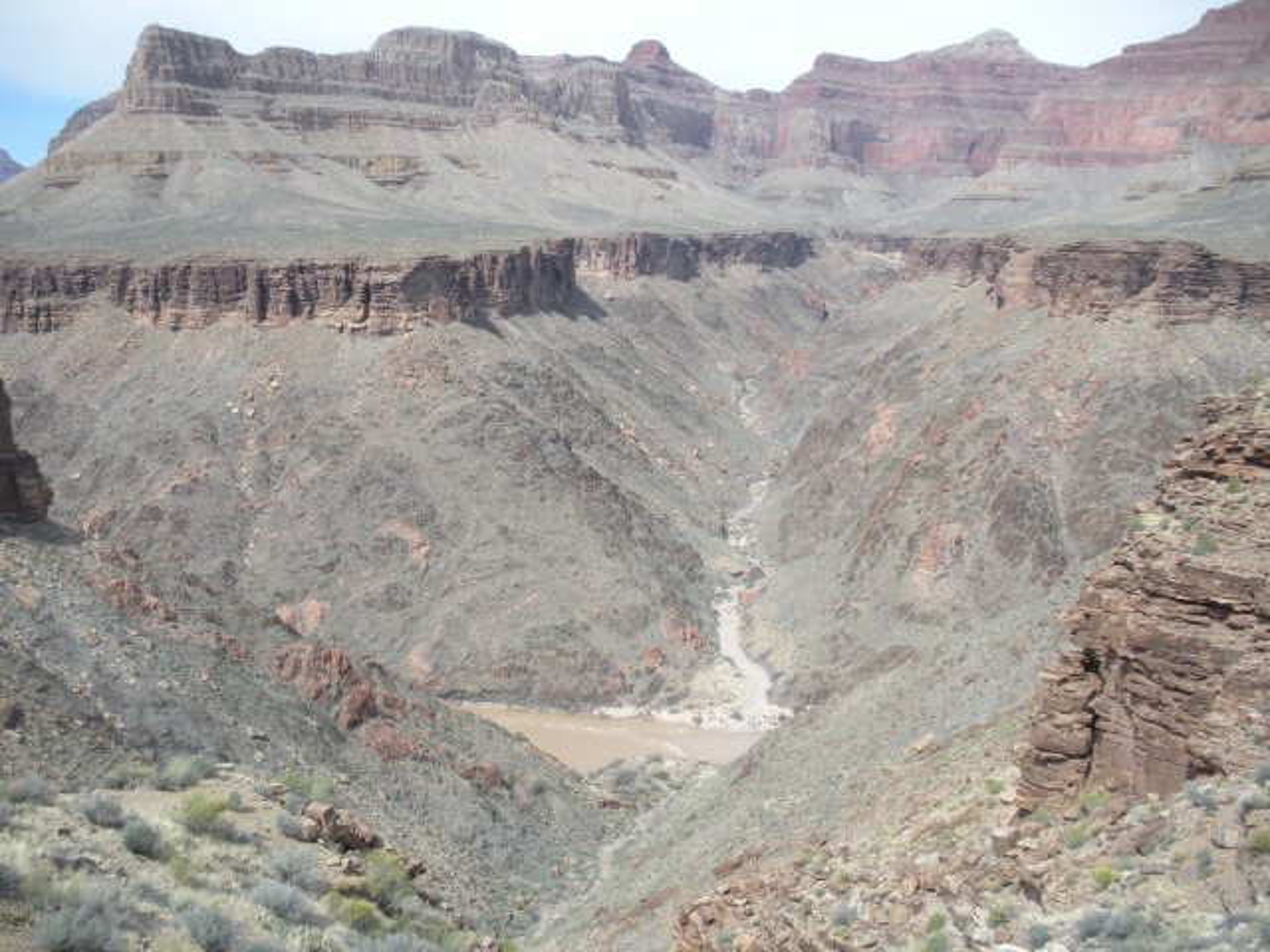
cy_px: 476
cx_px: 635
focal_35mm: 36
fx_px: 1321
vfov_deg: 39.7
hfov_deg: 51.4
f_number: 3.5
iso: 64
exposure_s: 1/427
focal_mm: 6.3
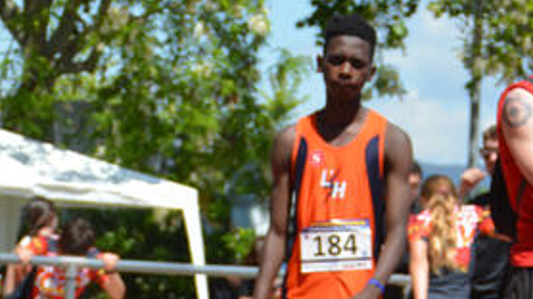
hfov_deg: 7.6
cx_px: 222
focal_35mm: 285
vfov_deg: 4.2
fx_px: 4026
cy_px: 540
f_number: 6.3
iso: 400
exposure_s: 1/1600
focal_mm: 56
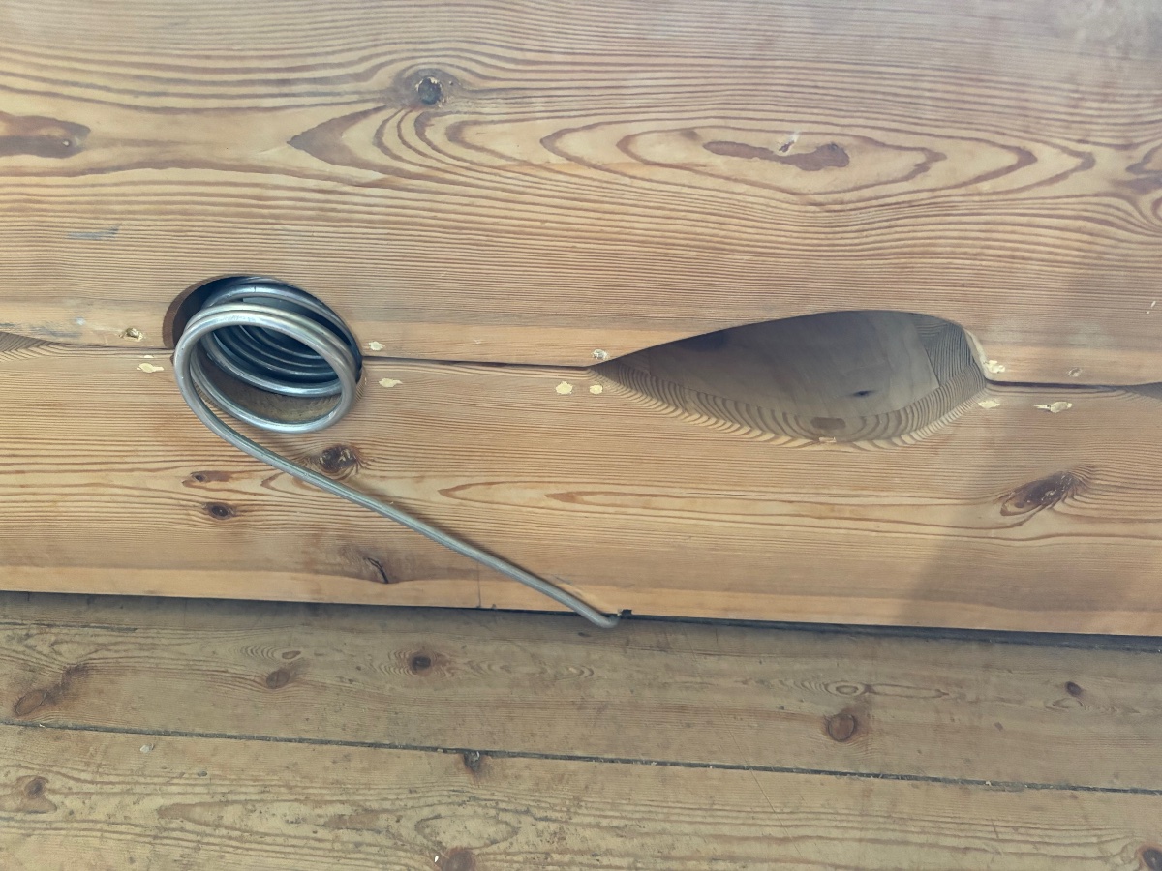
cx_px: 581
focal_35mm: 26
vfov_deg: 53.1
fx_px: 873
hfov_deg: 67.3
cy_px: 436
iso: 500
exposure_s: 1/54
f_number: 1.6
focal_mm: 5.96
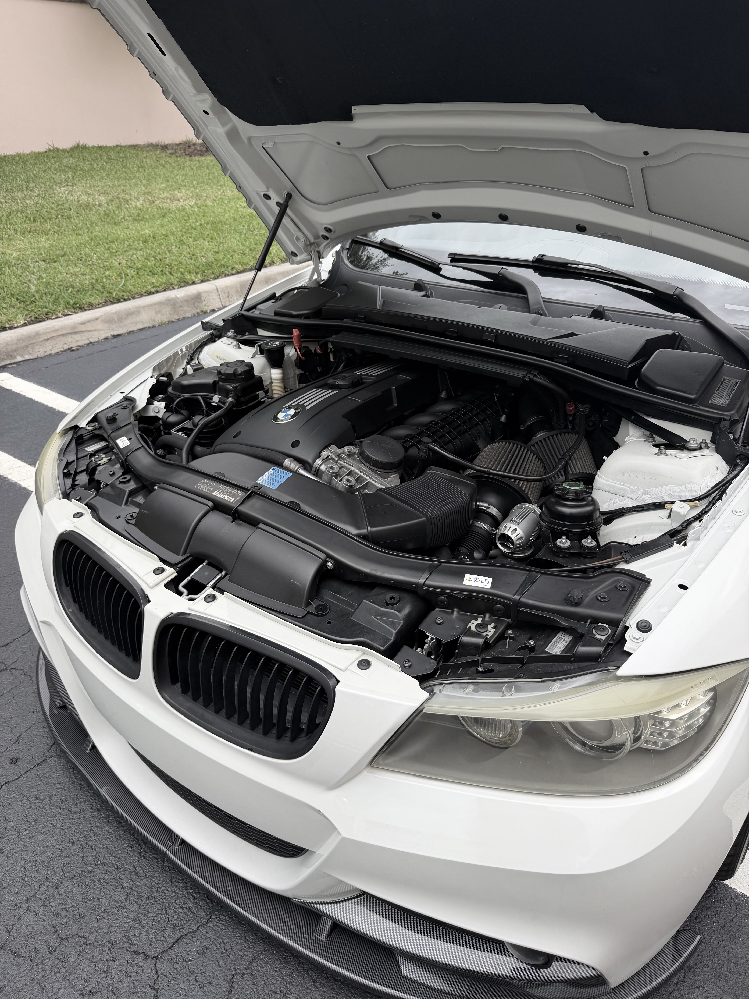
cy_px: 500
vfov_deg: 71.6
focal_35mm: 24
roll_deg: +2.3
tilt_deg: -28.6
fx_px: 692
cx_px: 374
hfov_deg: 56.8
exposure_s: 1/294
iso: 80
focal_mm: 6.76
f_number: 1.78
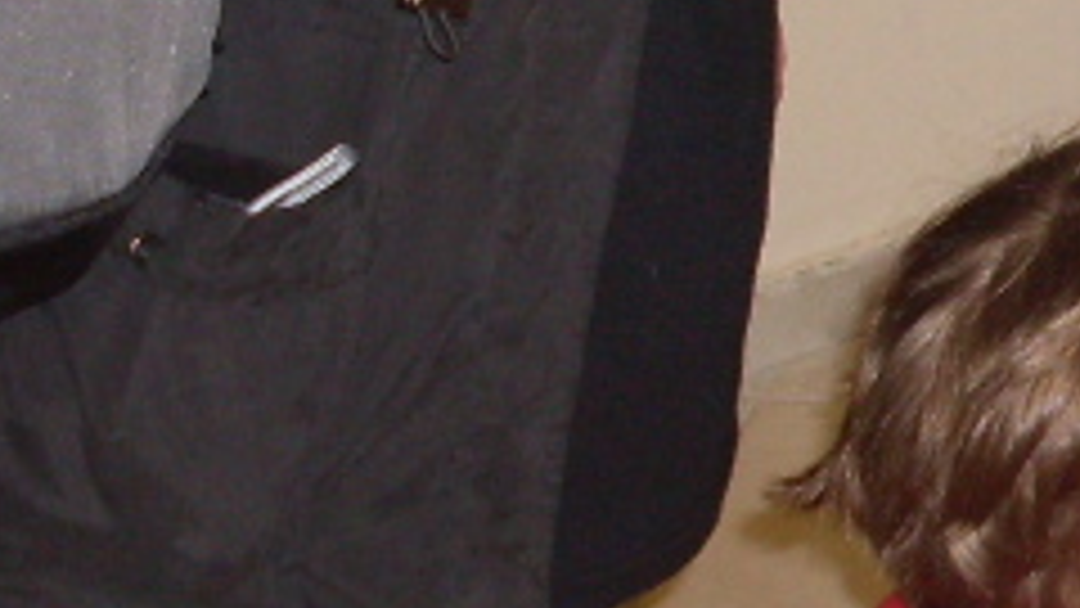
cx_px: 1922
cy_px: 153
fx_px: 5069
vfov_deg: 6.9
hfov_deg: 11.3
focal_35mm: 177
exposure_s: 1/45
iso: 100
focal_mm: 6.3
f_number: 2.8
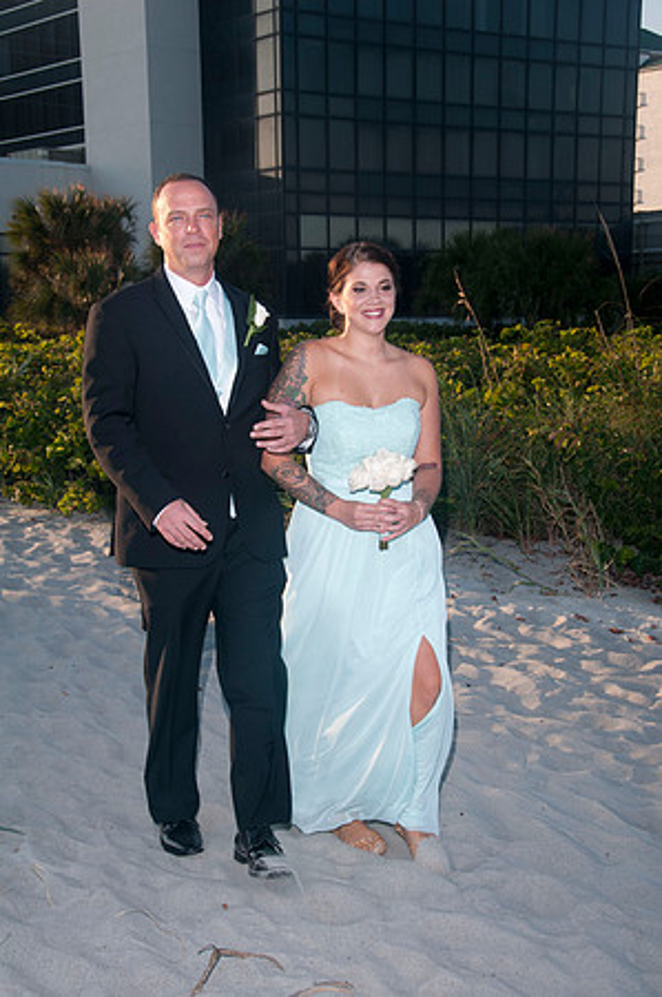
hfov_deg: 23.7
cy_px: 498
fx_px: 1576
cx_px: 331
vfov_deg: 35.1
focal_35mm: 57
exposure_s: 1/250
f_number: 8
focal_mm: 38
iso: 100
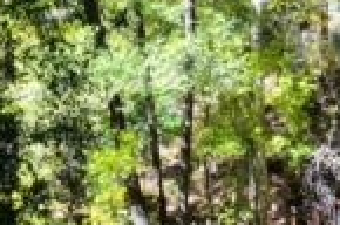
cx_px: 141
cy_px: 313
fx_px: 1121
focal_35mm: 119
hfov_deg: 17.2
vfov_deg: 11.1
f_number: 18
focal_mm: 18
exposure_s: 1/15
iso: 200
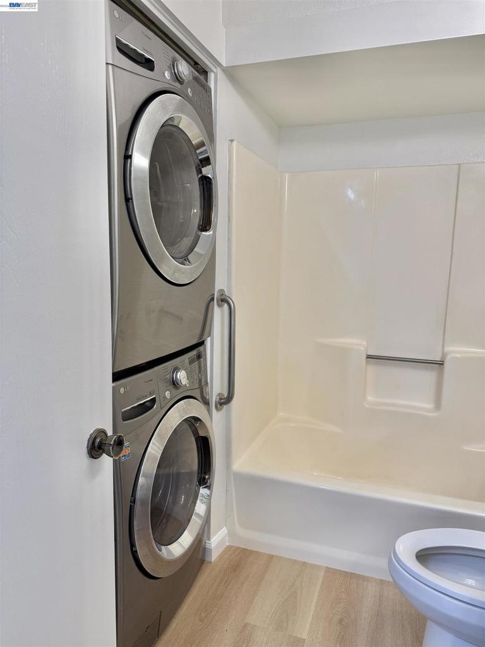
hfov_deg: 56.8
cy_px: 324
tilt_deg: -8.0
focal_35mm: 24
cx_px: 242
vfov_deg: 71.6
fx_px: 448
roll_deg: -1.9
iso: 125
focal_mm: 6.76
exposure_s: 1/120
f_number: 1.78
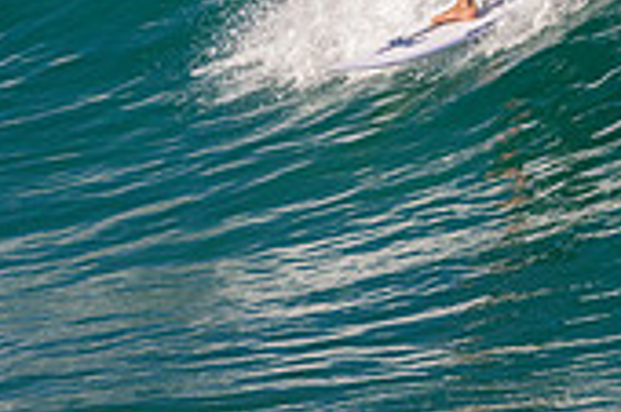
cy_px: -93
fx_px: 28228
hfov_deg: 1.3
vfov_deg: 0.8
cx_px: 402
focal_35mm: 1638
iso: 2000
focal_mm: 480
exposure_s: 1/2000
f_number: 11
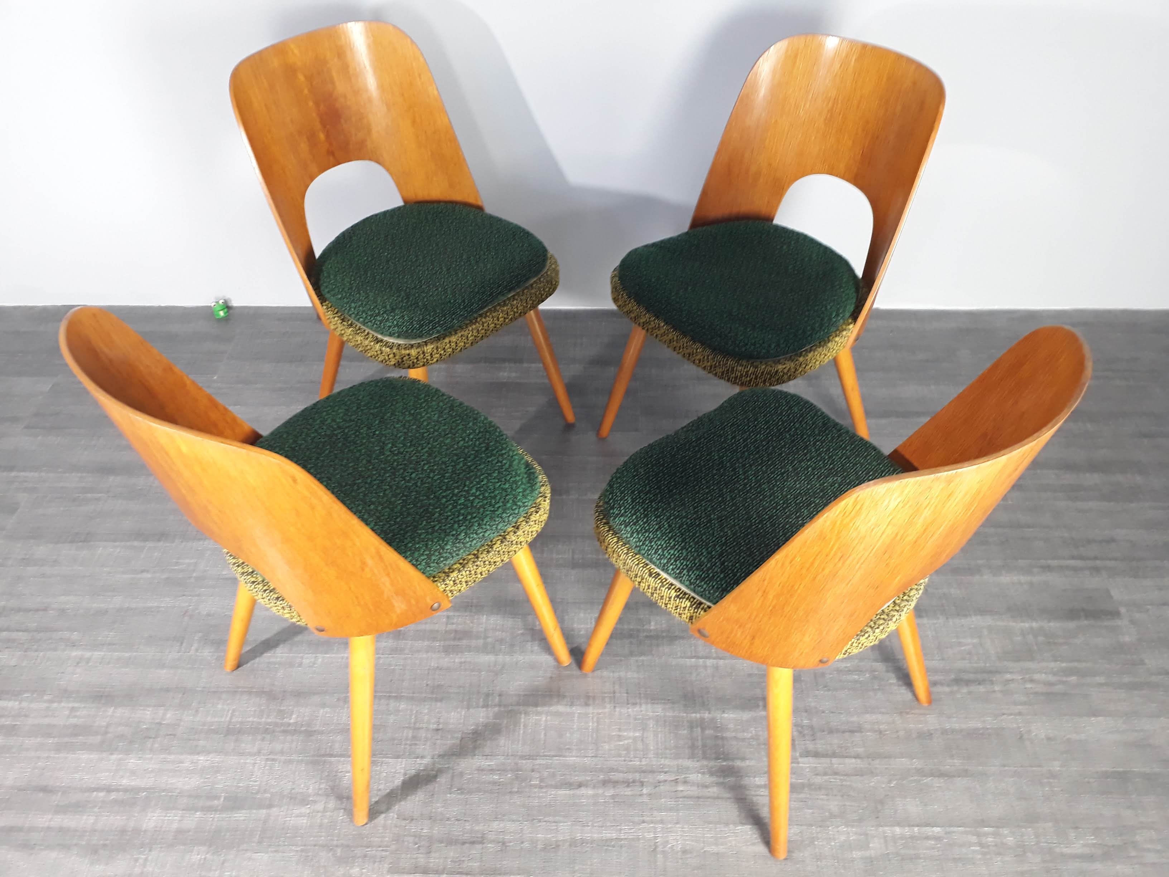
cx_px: 584
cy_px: 438
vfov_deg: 51.4
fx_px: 912
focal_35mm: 27
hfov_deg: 65.3
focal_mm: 3.6
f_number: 1.9
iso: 250
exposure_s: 1/17
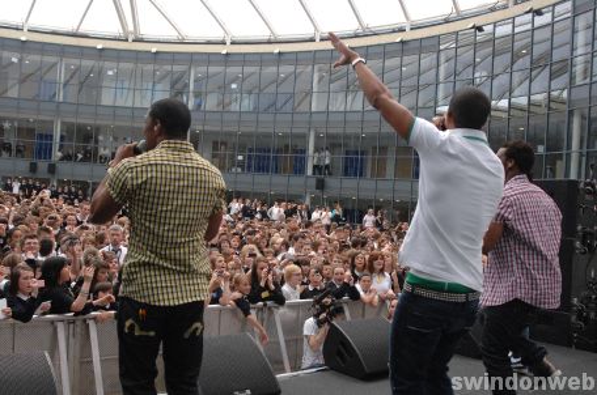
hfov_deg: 53.2
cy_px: 198
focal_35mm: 36
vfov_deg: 36.7
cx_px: 298
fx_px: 596
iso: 800
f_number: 5
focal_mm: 24
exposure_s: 1/750
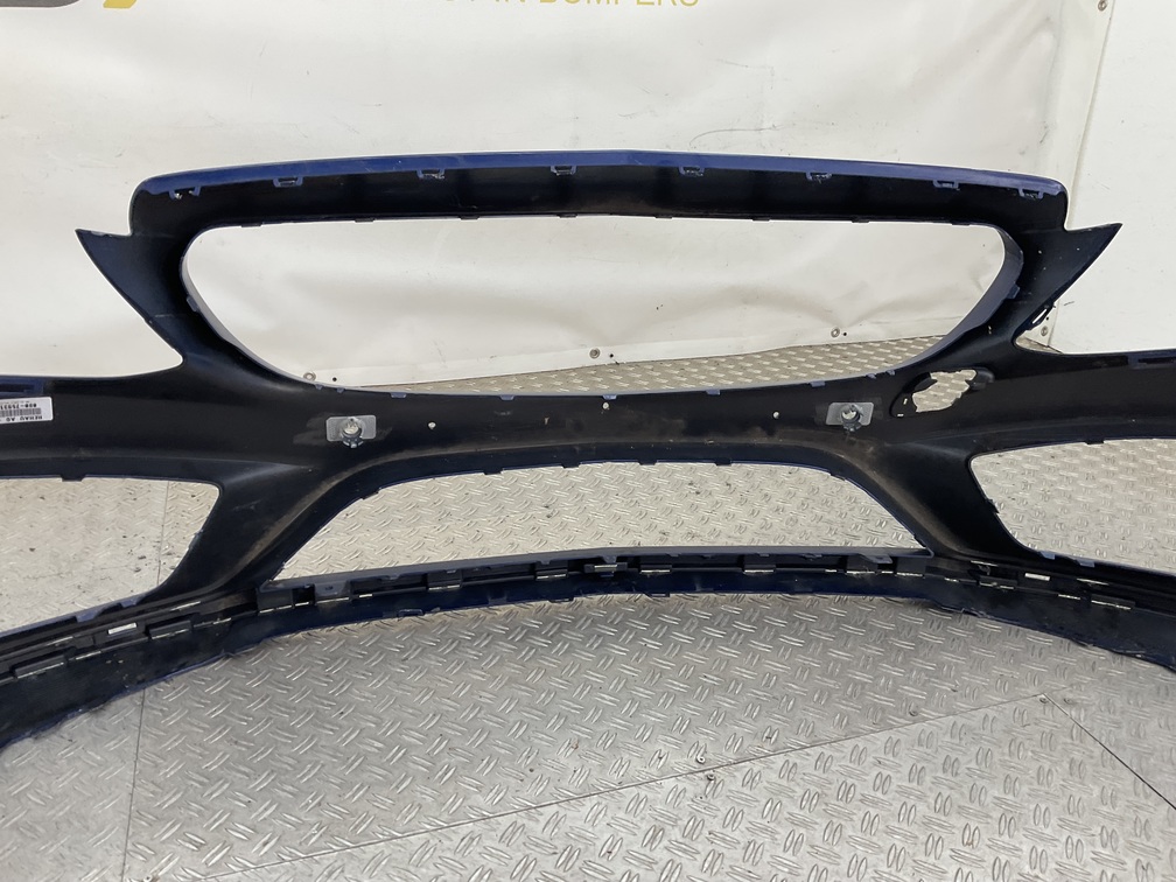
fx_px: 985
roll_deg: +2.1
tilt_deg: -24.2
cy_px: 441
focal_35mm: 29
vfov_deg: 48.2
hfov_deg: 61.7
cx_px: 588
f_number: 1.8
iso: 25
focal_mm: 3
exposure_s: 1/120
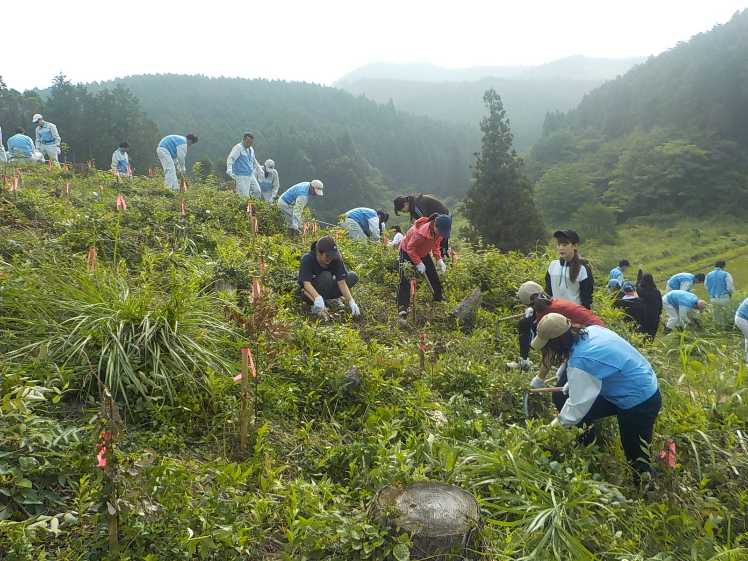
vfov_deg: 46.8
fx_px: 648
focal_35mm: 30
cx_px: 374
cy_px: 280
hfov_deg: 60.0
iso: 125
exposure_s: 1/640
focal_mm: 4.1
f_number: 3.3
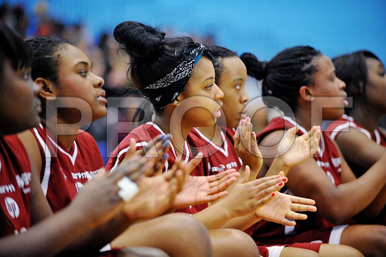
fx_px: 1661
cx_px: 193
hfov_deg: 13.3
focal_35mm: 155
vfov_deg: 8.8
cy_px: 128
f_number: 2.8
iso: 8000
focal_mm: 155
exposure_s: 1/400
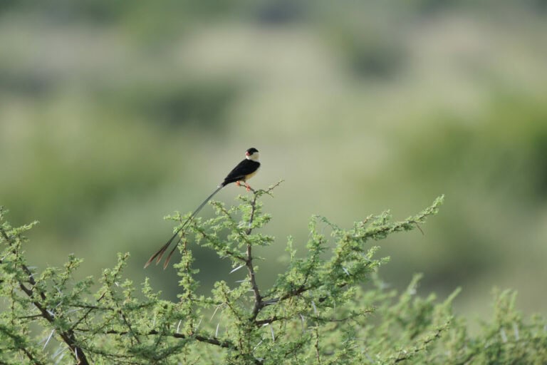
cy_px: 182
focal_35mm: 400
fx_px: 6077
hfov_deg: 5.2
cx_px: 274
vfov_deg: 3.4
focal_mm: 400
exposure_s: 1/800
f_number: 4.5
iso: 320
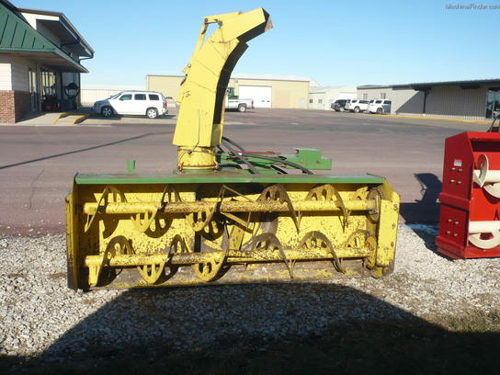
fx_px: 506
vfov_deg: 40.7
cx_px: 250
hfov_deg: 52.6
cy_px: 188
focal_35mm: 35
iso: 100
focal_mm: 5.8
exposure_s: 1/250
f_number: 8
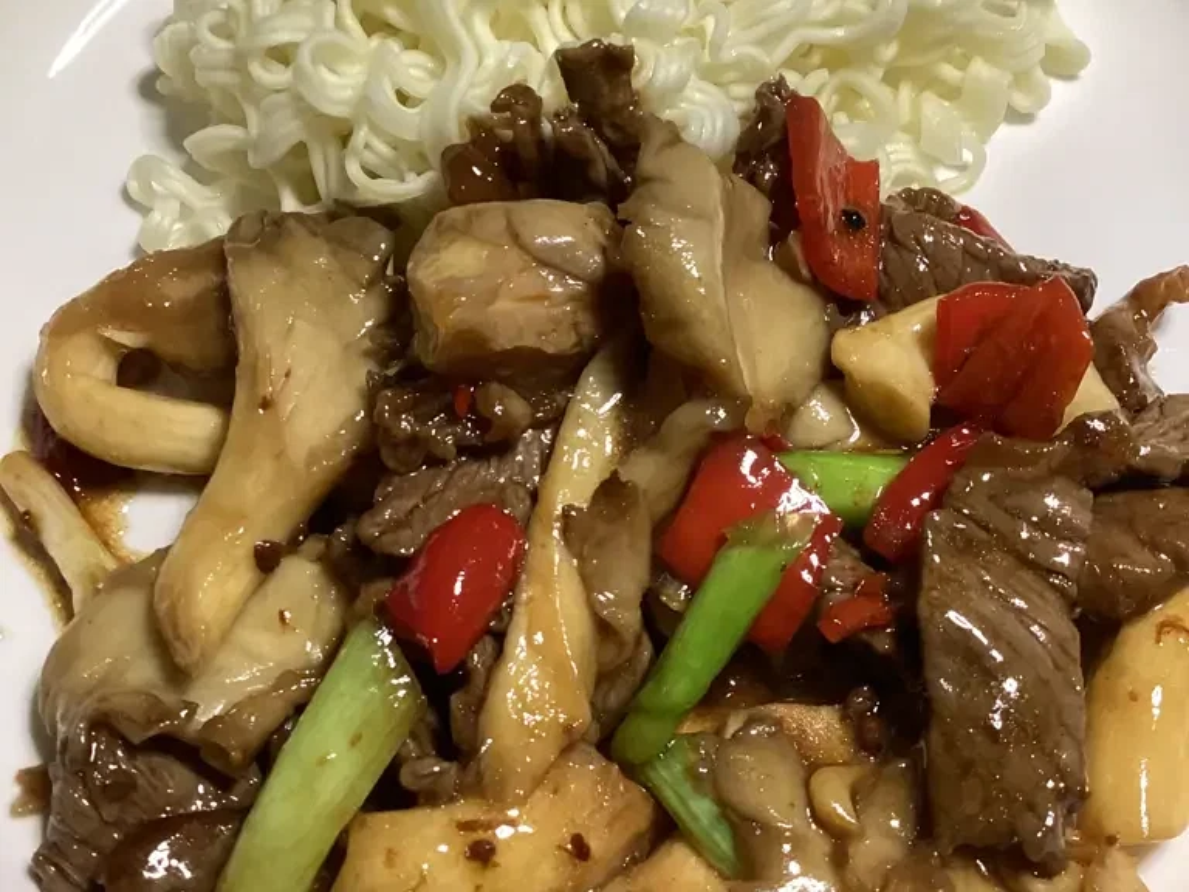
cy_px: 446
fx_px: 1065
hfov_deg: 58.4
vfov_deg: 45.4
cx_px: 594
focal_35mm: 31
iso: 125
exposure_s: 1/50
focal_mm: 3.3
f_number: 2.4
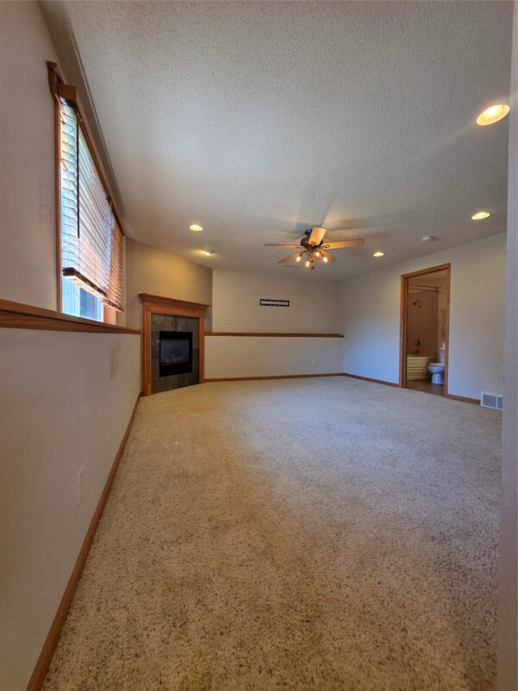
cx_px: 259
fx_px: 259
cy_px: 346
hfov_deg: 89.9
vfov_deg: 106.2
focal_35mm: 13
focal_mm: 2.2
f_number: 1.9
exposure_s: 1/120
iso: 125
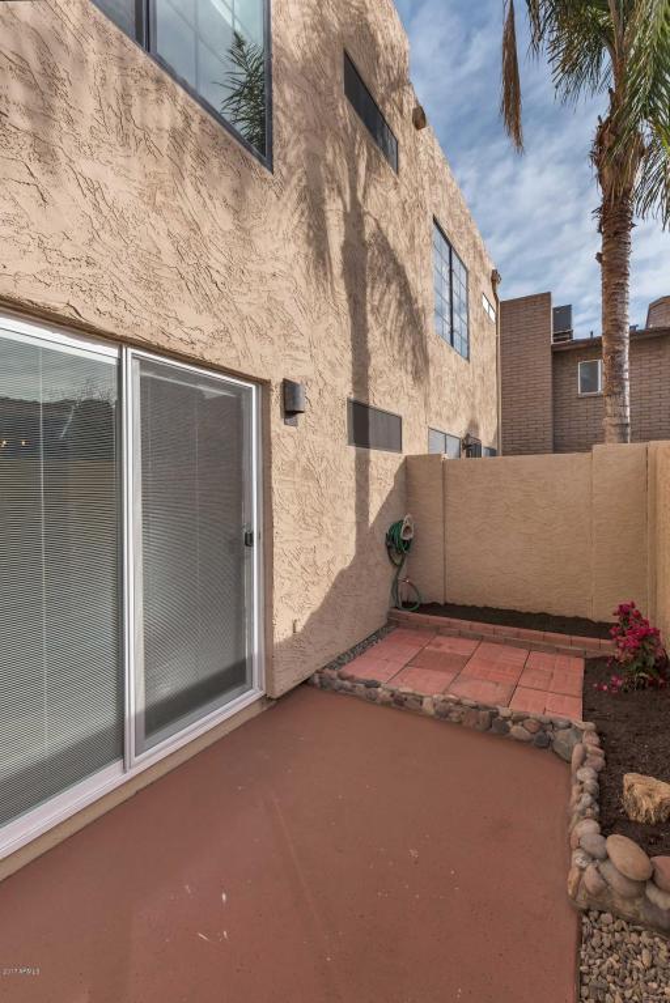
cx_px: 335
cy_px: 502
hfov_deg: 77.4
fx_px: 418
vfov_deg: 100.4
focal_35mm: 15
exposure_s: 1/500
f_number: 10
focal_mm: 15
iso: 400
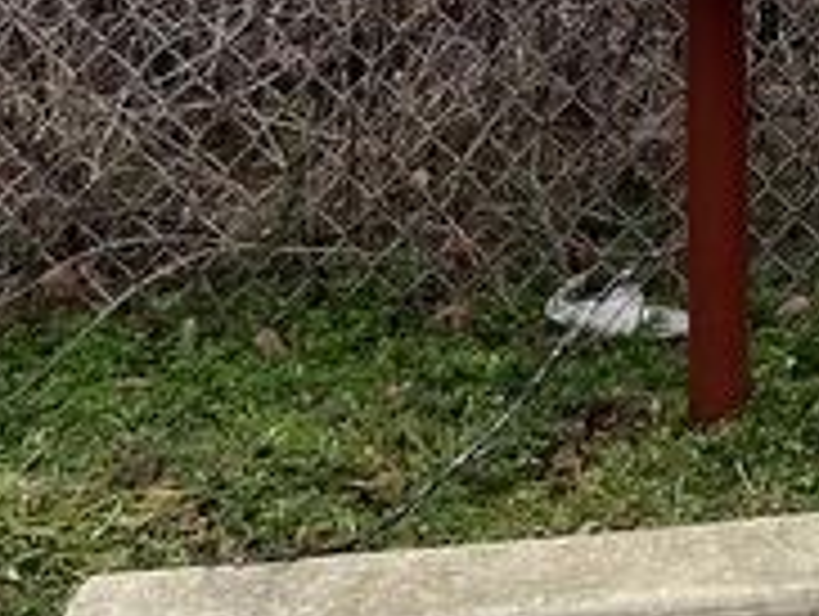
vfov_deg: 11.8
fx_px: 2701
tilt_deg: -3.4
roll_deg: -0.3
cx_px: 1336
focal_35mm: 114
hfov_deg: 15.5
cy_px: -571
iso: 50
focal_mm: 5.1
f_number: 1.6
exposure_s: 1/906
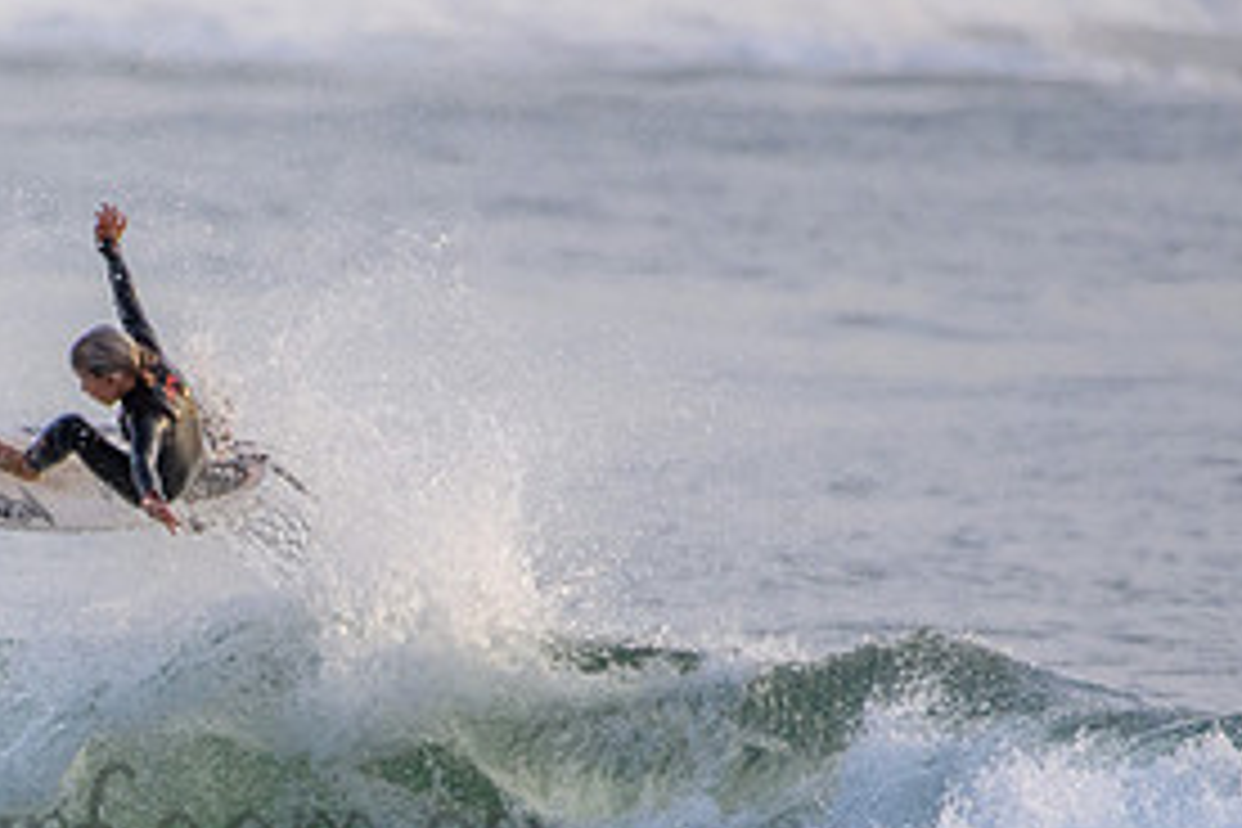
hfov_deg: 1.3
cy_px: 794
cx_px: 68
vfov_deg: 0.9
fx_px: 54471
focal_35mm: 1579
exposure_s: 1/2000
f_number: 5.6
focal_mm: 500
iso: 800
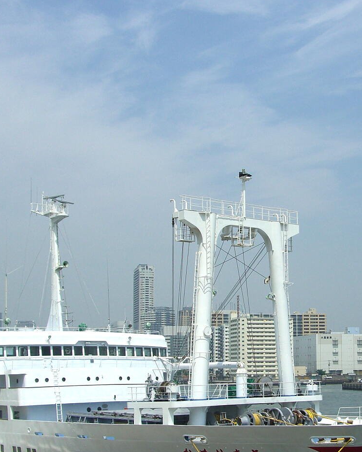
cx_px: 275
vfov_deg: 29.0
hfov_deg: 23.2
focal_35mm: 65
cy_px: 282
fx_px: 870
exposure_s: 1/640
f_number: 5.6
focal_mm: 7.9
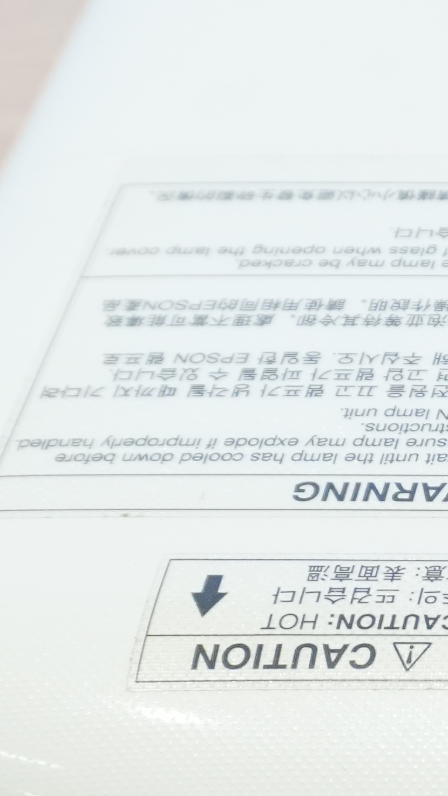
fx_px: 3063
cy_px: 569
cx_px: 1191
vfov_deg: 14.8
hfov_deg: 7.6
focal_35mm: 145
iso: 1250
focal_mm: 22
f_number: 5
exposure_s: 1/100
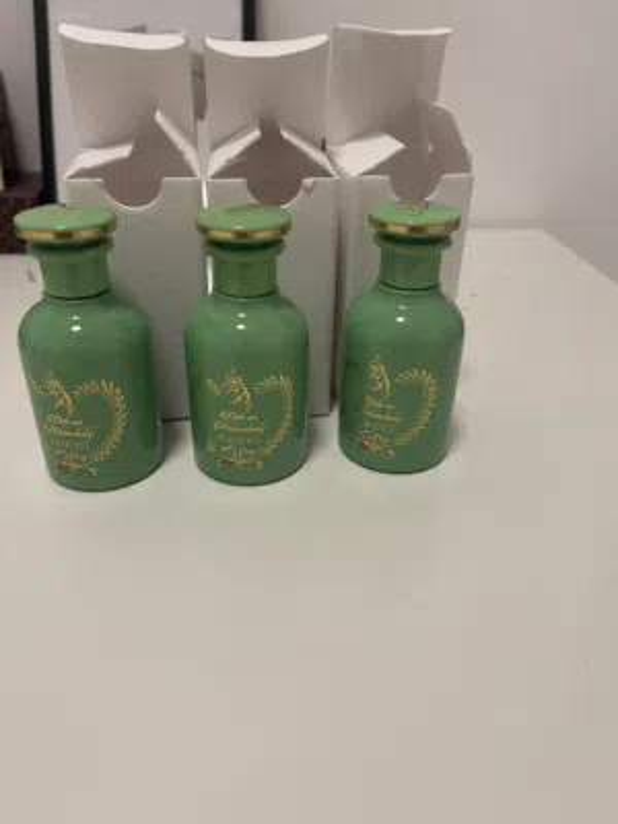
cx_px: 309
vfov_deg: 69.4
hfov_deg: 54.9
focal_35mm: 25
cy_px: 412
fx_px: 595
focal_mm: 5.1
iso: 125
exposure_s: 1/82
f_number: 1.6
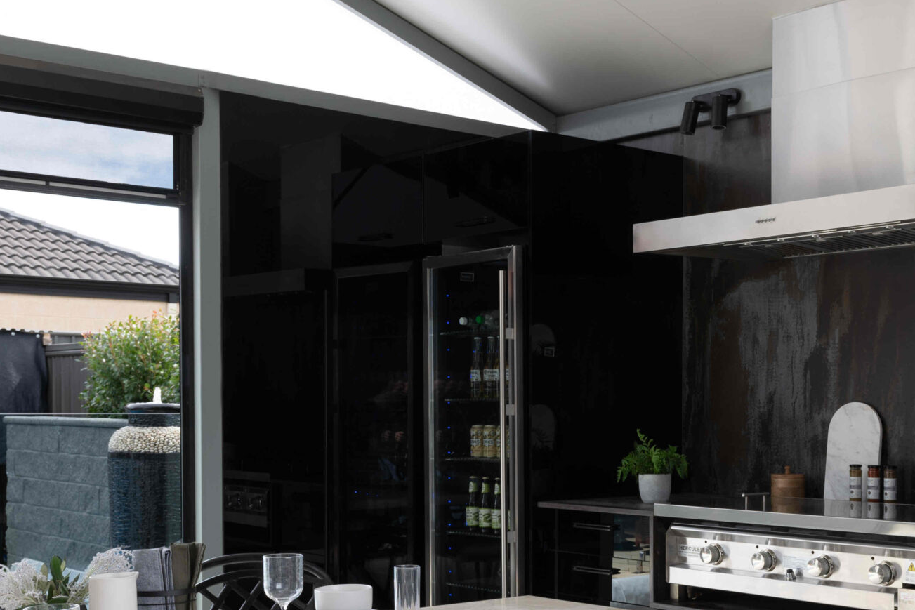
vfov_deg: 25.0
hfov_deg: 37.3
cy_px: 511
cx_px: 563
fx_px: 1347
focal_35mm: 53
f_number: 10
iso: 200
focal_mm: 27
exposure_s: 1/100
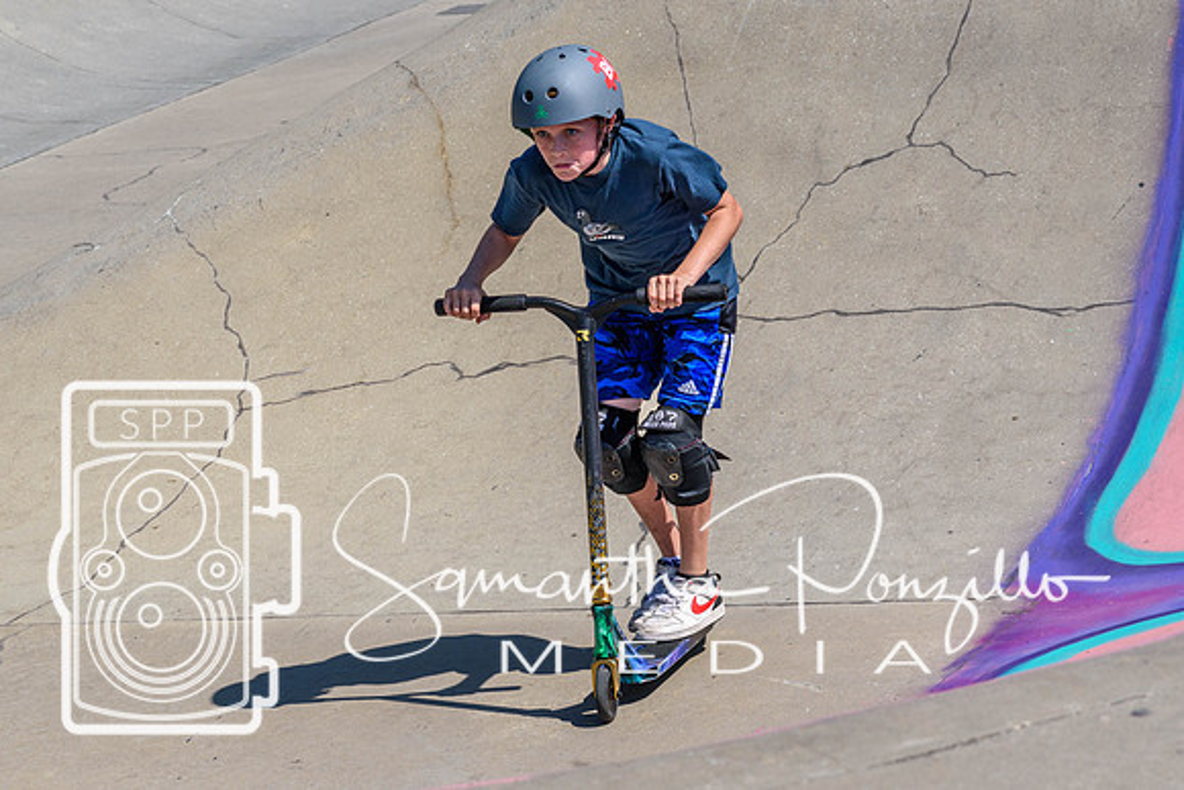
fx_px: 5368
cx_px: 523
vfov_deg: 8.4
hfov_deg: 12.6
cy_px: 415
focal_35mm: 163
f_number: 8
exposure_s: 1/1000
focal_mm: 92
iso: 200
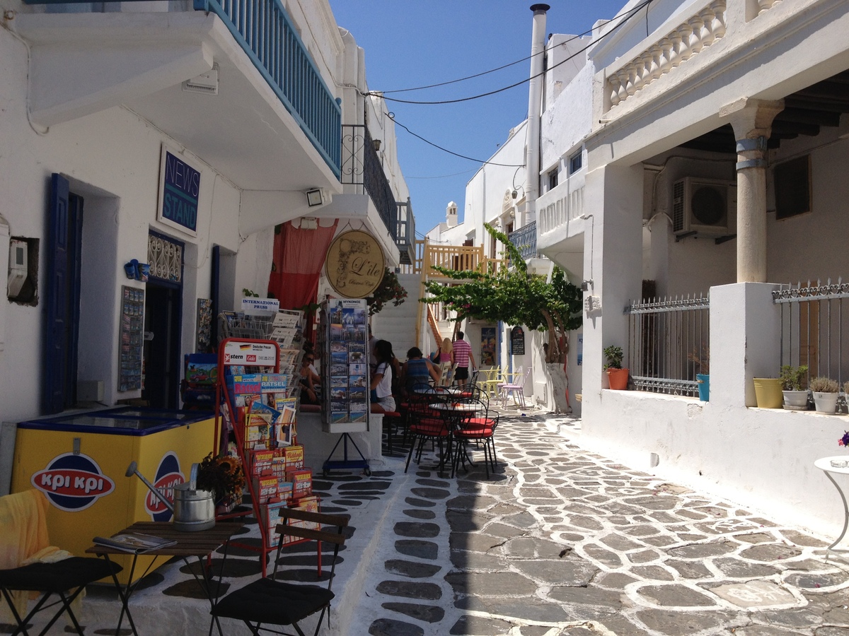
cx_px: 424
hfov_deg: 52.6
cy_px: 318
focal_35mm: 35
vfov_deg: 40.7
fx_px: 858
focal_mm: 4.28
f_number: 2.4
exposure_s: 1/2304
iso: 50
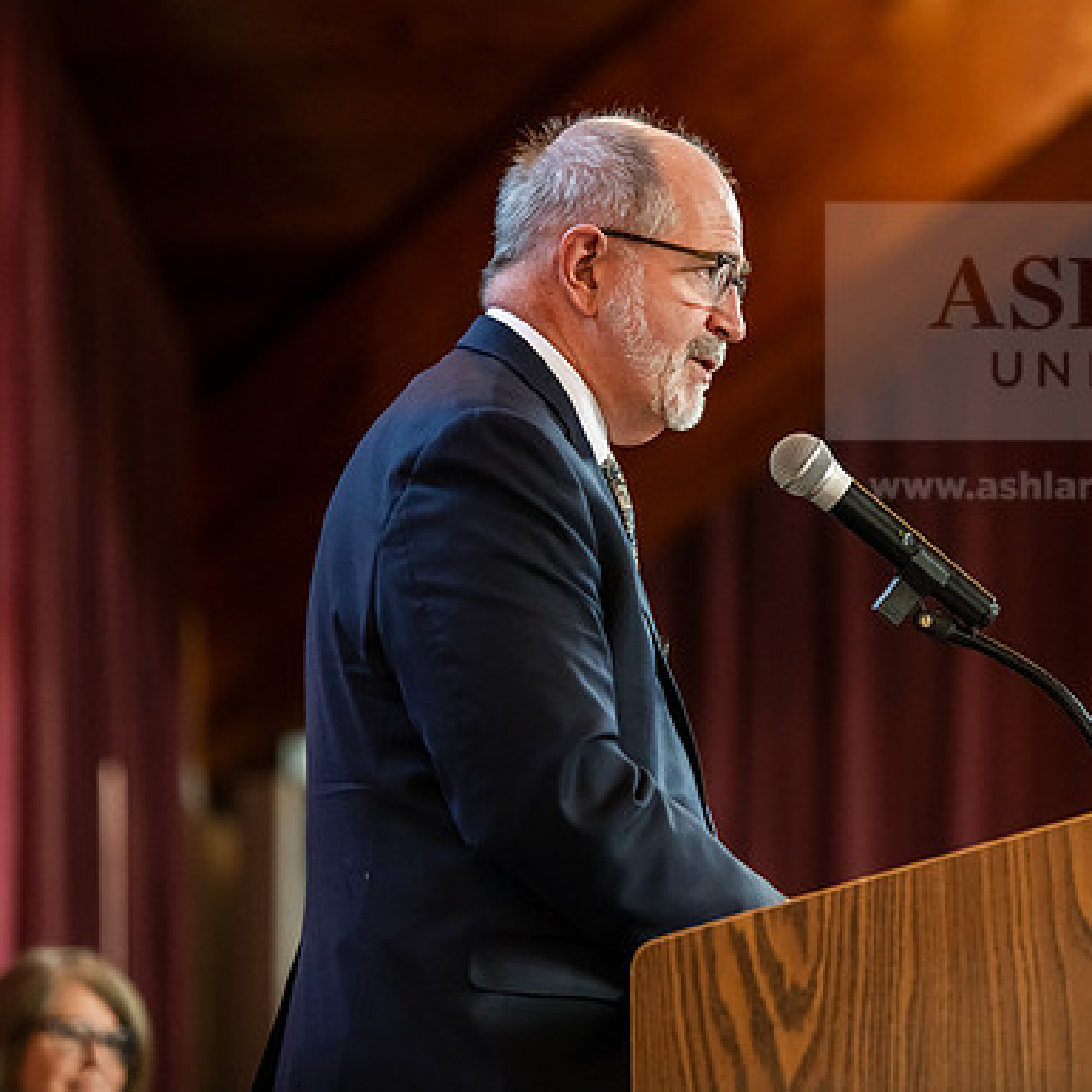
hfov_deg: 8.5
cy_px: 546
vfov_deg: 8.5
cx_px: 740
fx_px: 7317
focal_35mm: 205
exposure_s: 1/200
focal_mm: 160
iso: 2500
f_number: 3.2
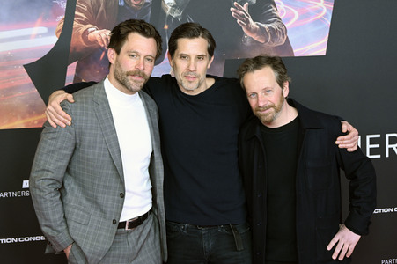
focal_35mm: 66
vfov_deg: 20.6
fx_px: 727
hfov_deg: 30.5
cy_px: 132
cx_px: 198
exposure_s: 1/160
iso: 1000
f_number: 6
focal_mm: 66
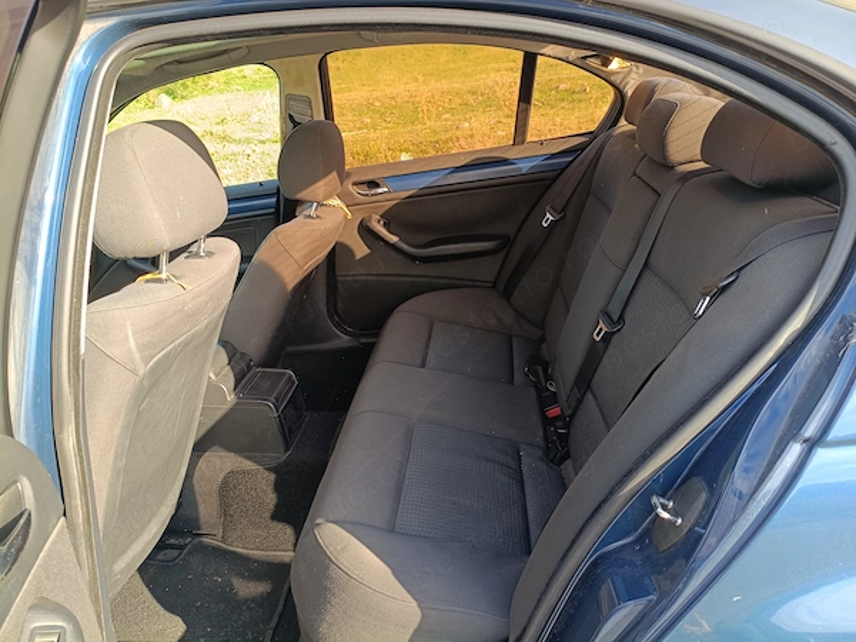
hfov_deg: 67.3
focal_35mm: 26
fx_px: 643
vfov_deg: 53.1
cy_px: 321
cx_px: 428
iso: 50
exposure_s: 1/108
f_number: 1.5
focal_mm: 4.94
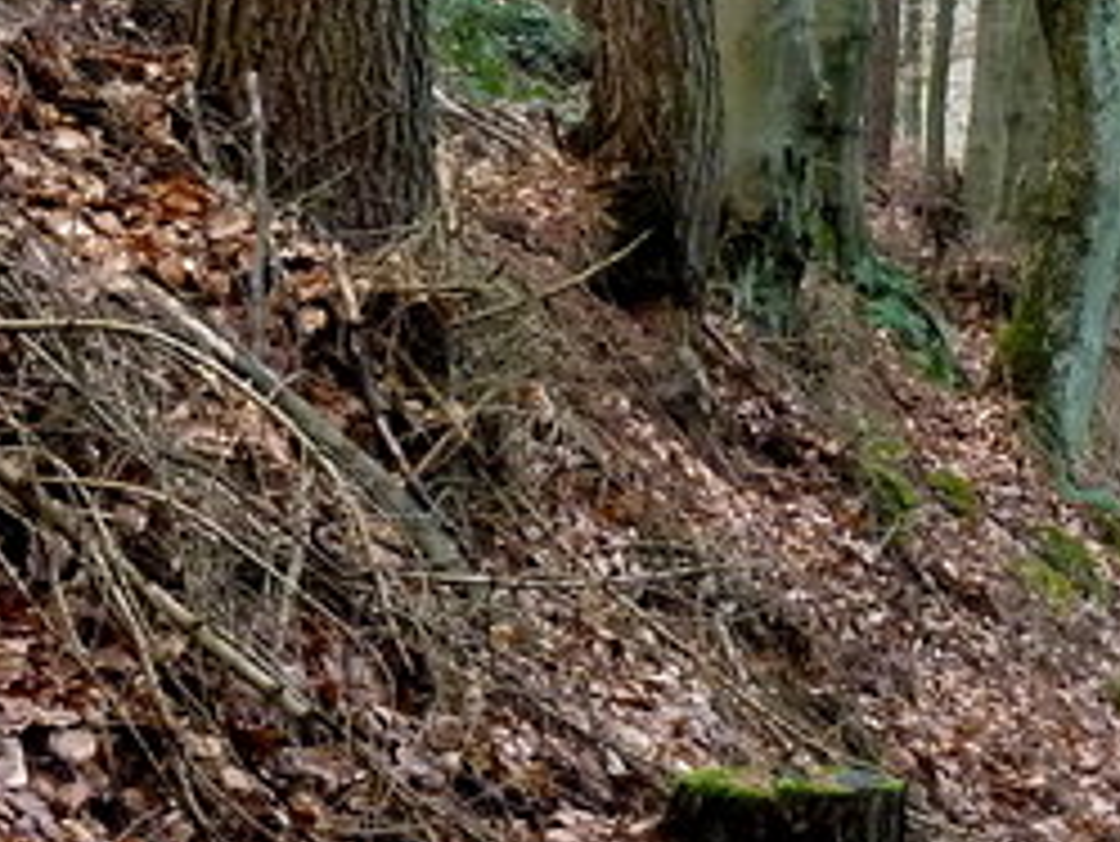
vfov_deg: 6.6
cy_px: 77
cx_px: 1120
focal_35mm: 226
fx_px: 7316
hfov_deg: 8.7
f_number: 3.9
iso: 320
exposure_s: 1/40
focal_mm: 9.1
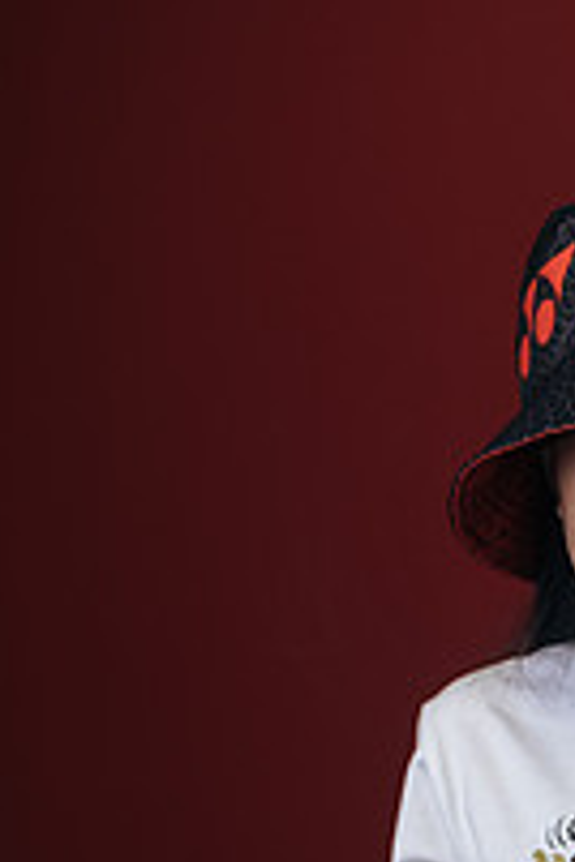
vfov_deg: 21.5
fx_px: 2204
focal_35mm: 92
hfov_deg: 14.5
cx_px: 639
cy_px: 815
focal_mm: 27.4
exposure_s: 1/125
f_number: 3.2
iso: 400
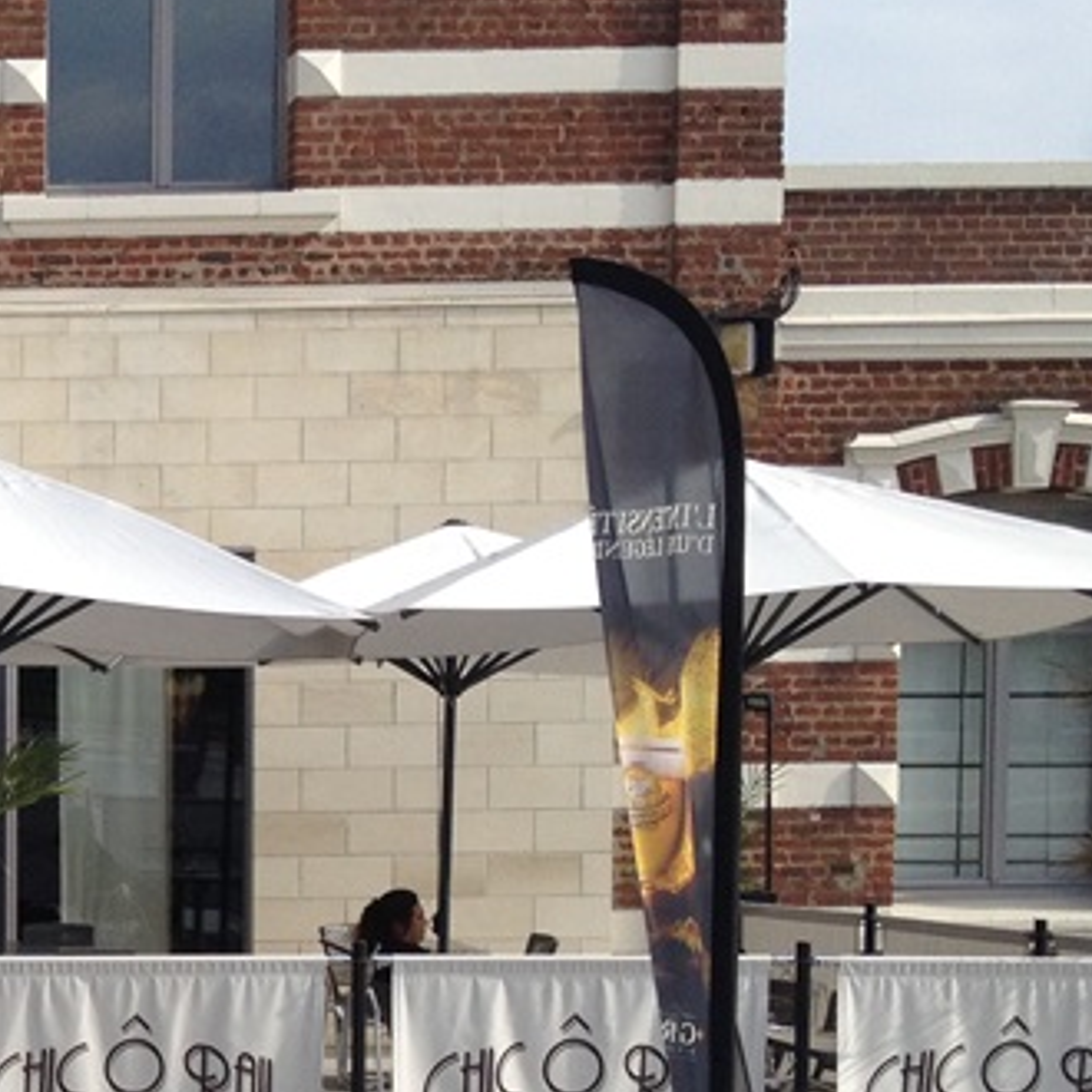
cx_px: -390
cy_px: 854
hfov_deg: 16.9
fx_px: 3426
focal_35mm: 96
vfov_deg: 18.0
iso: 50
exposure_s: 1/1453
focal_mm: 4.28
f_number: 2.4
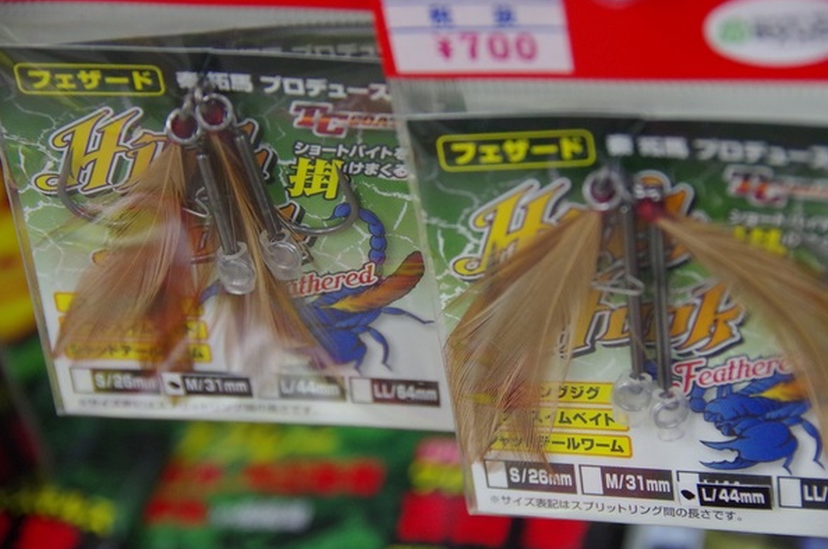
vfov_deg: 10.8
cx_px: 436
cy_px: 269
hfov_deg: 16.3
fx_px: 2893
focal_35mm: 126
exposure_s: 1/125
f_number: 5.6
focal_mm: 78
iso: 1600
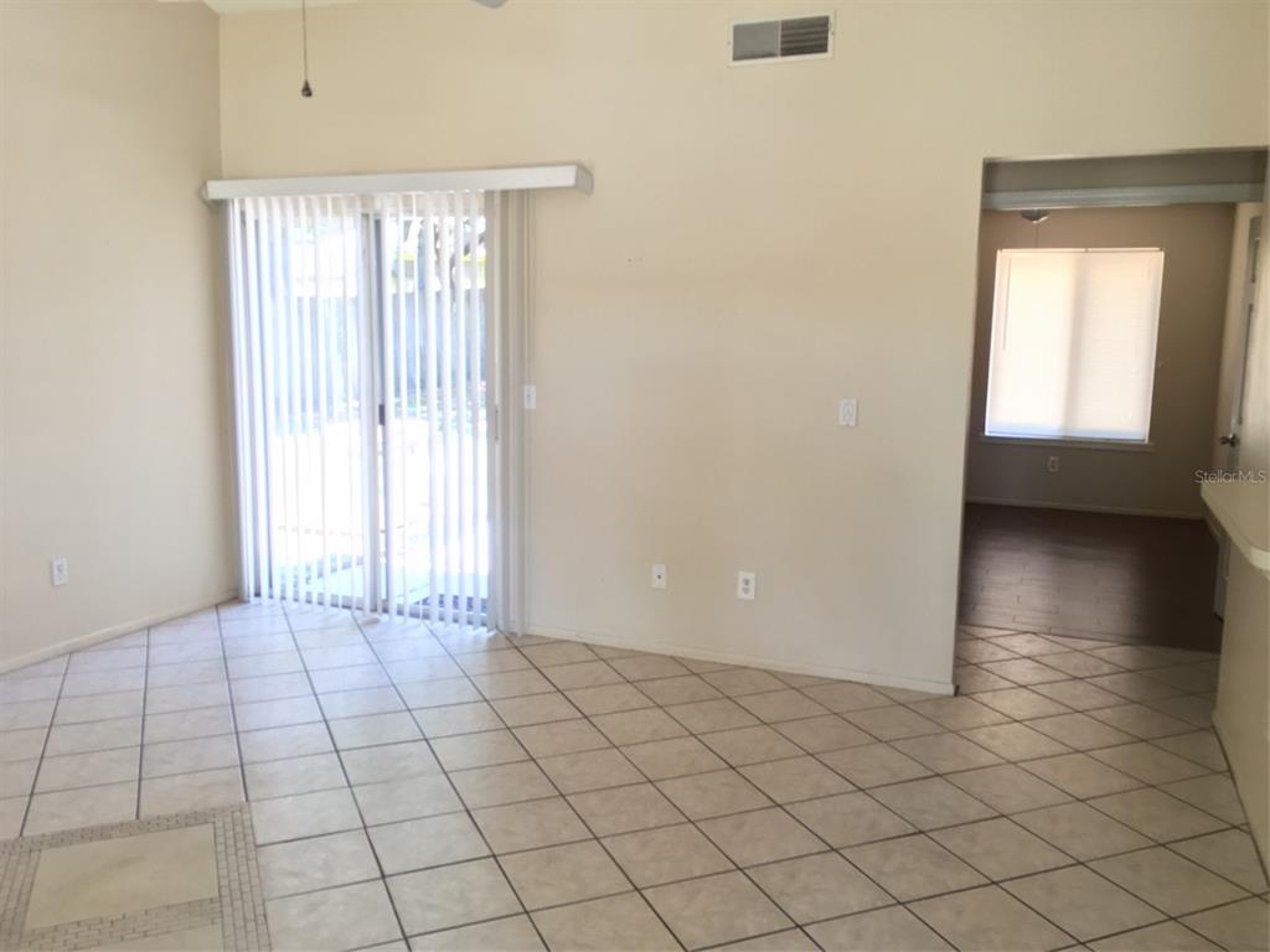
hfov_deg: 61.7
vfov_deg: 48.2
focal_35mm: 29
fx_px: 1064
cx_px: 635
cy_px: 476
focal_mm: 4.15
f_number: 2.2
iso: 80
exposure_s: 1/30
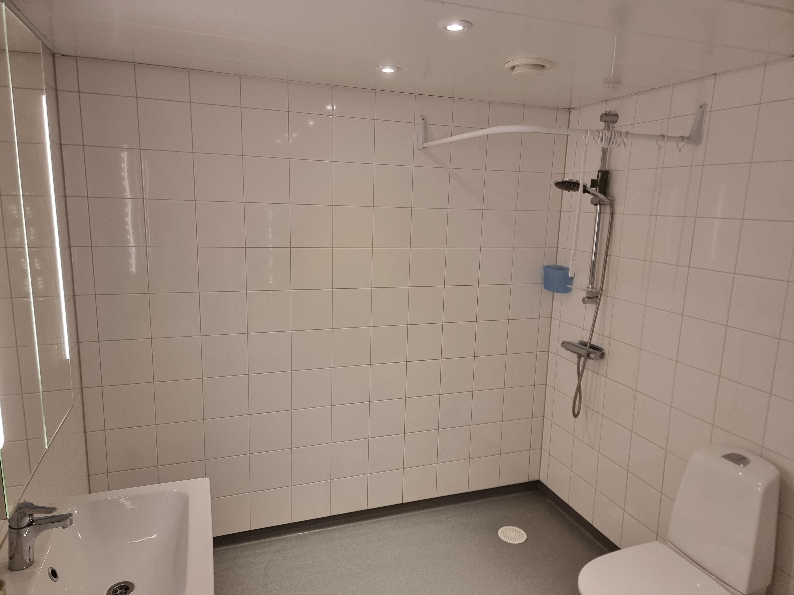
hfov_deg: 71.6
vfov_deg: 56.8
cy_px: 298
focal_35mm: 24
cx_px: 397
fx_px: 550
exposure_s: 1/100
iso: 250
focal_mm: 6.7
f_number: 1.8
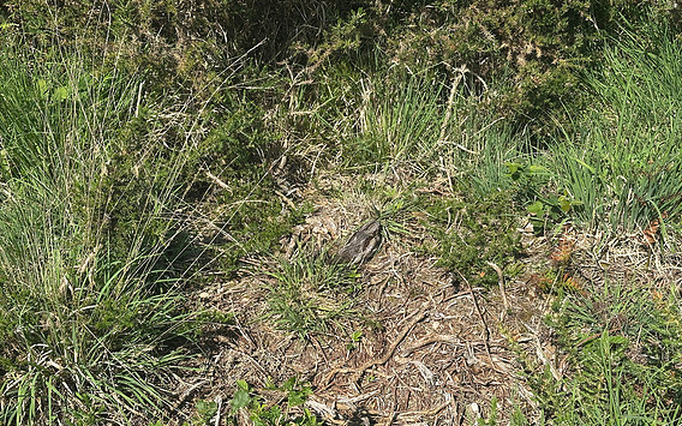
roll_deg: +1.1
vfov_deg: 24.9
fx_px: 967
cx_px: 345
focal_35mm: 52
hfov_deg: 38.9
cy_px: 221
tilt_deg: -31.3
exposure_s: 1/2809
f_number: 1.78
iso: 64
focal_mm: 6.86
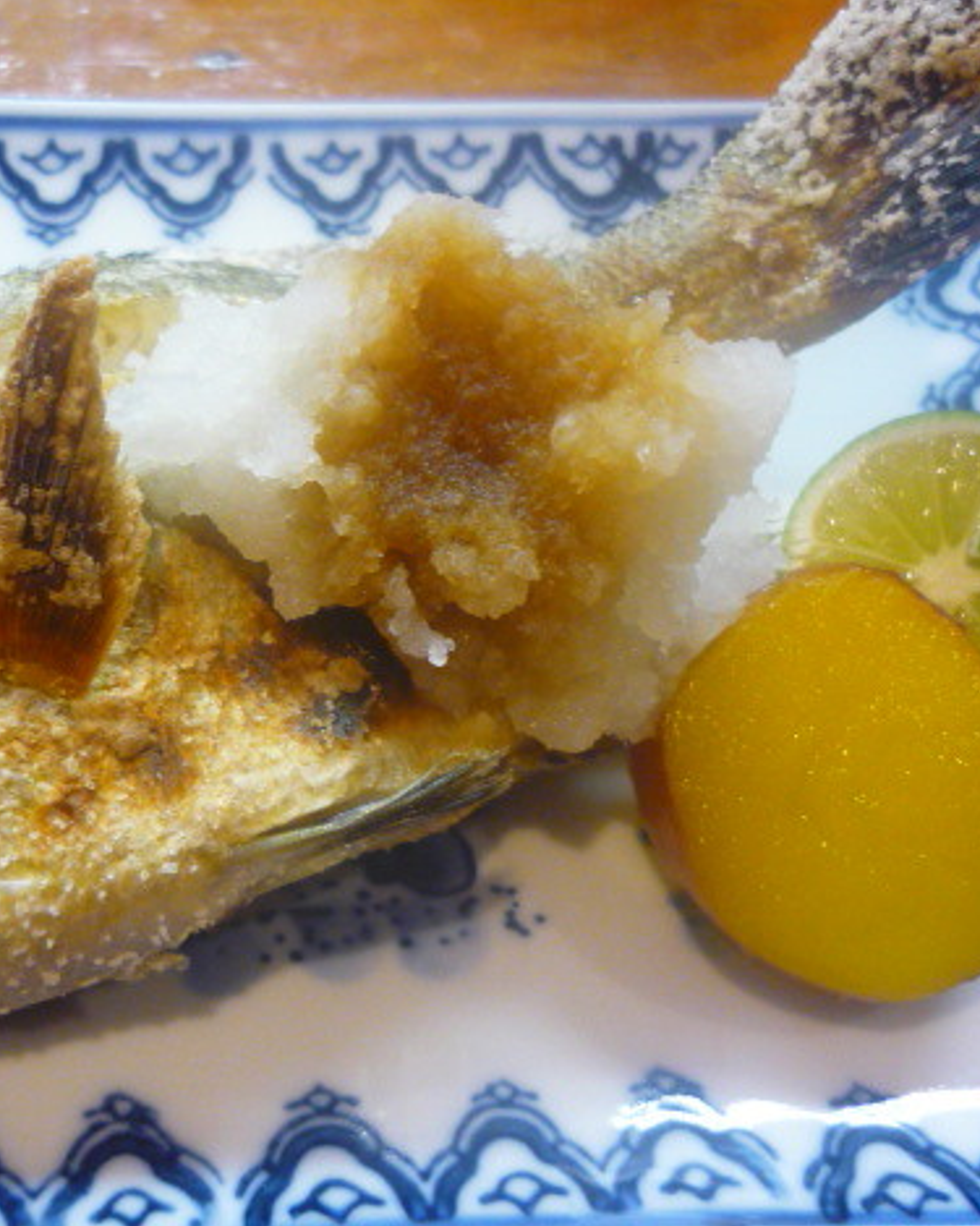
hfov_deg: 33.4
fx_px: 1596
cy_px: 620
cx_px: 240
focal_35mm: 44
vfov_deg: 42.0
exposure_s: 1/25
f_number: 2.8
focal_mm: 5.5
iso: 400
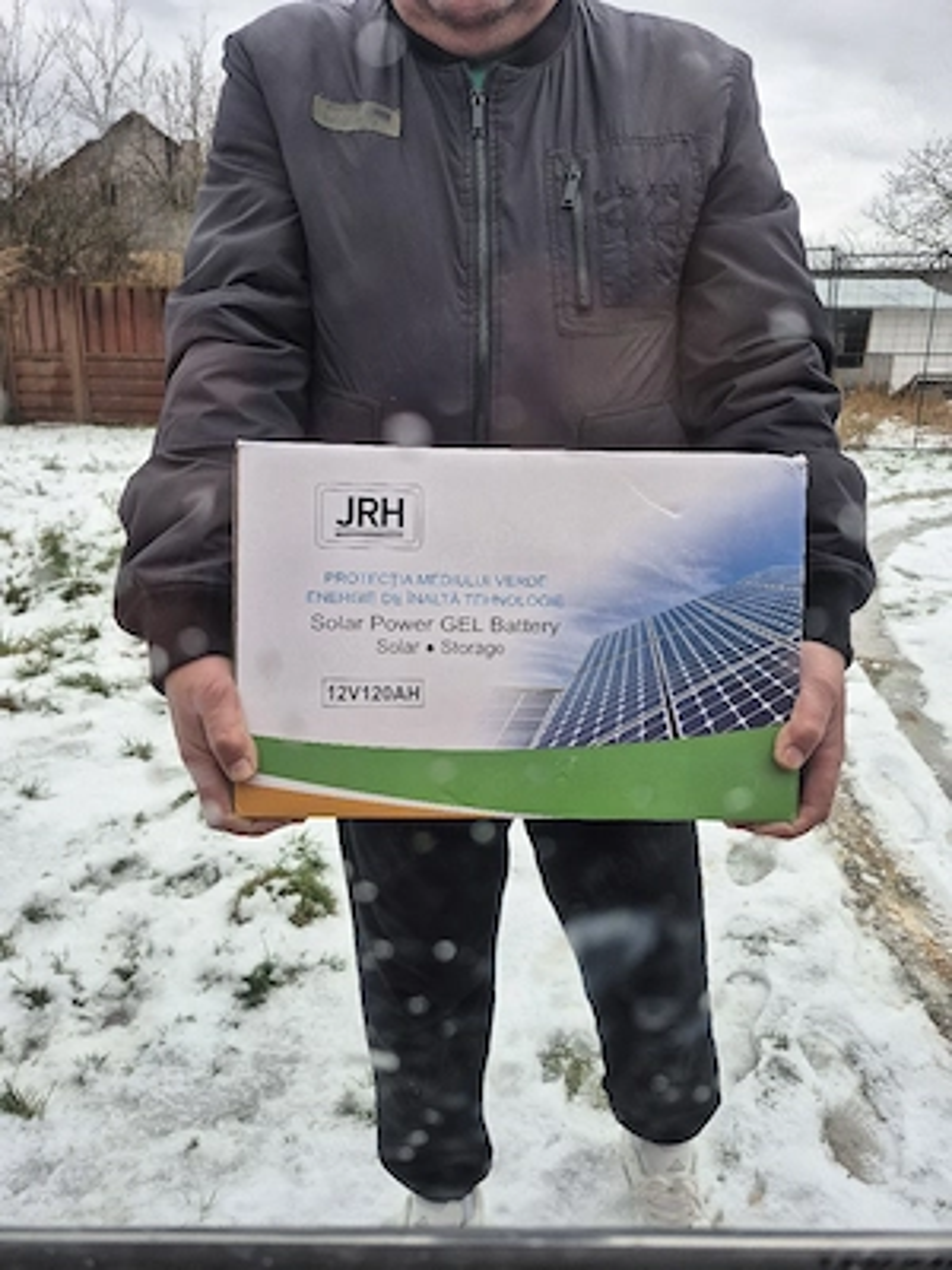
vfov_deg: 73.9
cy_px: 635
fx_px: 843
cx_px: 476
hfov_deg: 58.9
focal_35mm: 23
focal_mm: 5.4
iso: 80
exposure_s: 1/182
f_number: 1.8
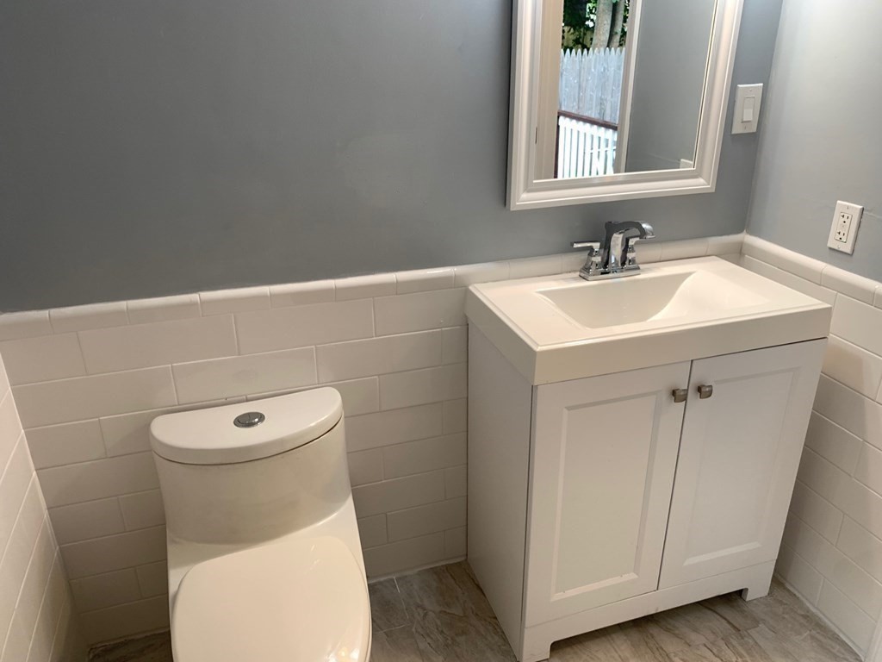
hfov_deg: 67.3
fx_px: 662
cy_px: 331
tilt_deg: -23.2
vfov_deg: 53.1
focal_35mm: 26
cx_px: 441
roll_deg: -0.7
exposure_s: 1/60
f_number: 1.8
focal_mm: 4.25
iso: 64
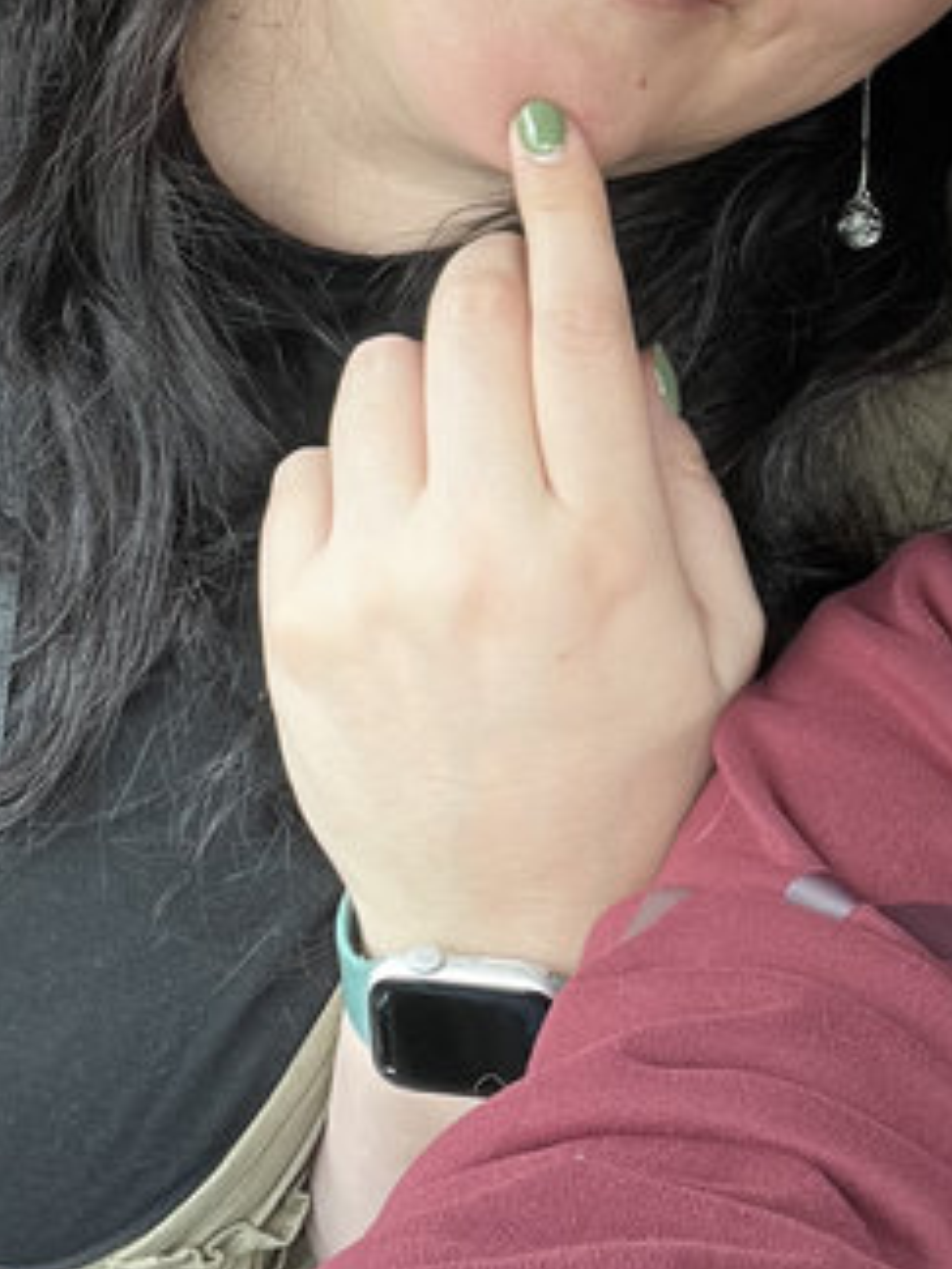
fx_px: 2714
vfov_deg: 25.5
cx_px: 944
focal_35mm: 74
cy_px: 121
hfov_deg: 19.4
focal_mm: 2.71
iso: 100
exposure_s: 1/60
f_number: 2.2
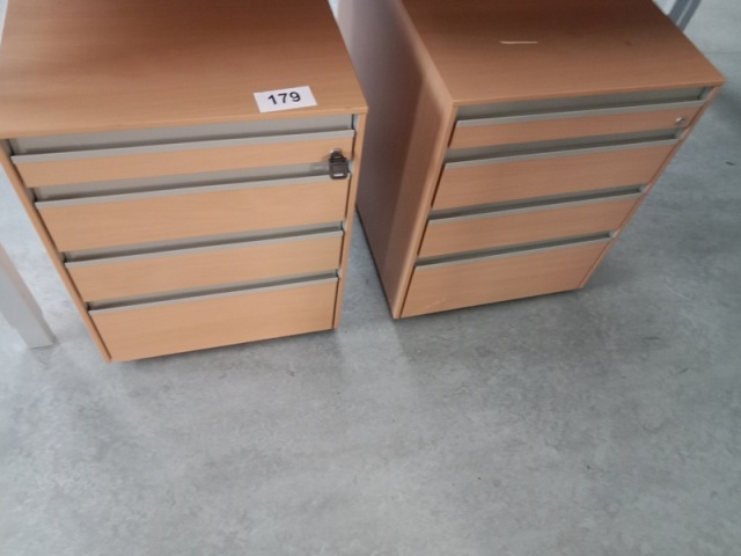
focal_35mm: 27
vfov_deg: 51.4
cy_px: 278
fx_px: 578
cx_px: 370
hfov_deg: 65.3
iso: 1800
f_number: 2.2
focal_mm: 3.65
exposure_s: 1/16.7
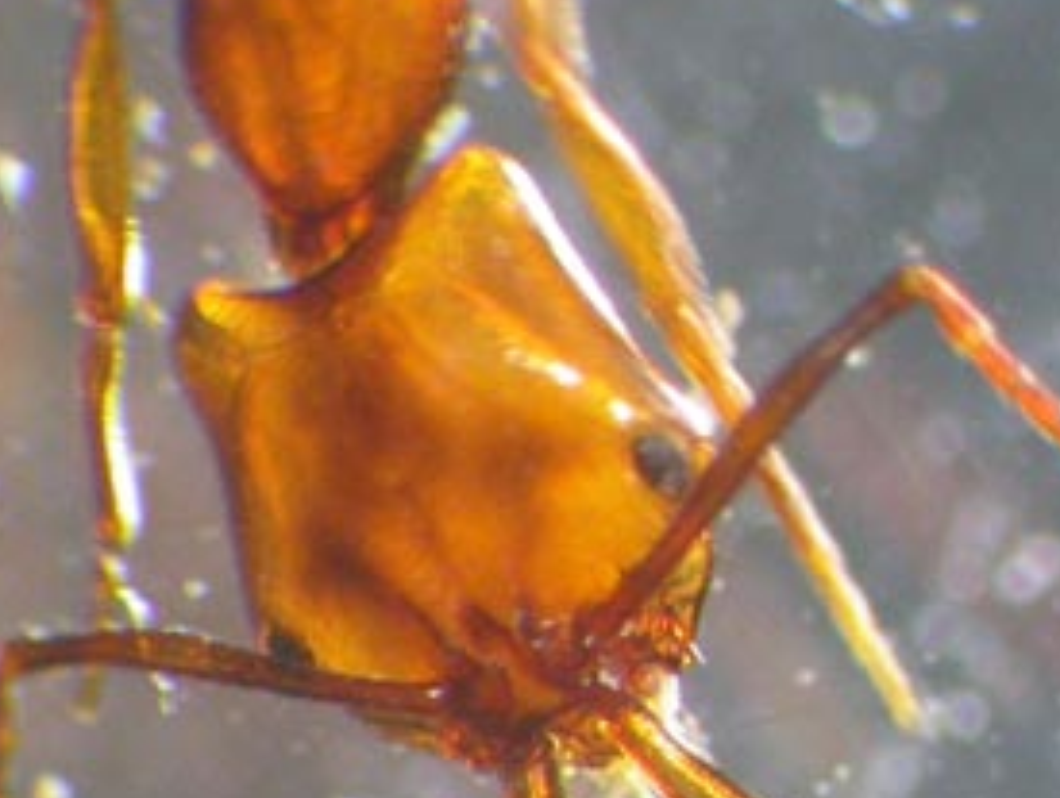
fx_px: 3679
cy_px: 811
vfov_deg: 12.2
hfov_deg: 16.4
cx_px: 555
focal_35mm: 120
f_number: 3
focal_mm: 11.6
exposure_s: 1/2.5
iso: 400
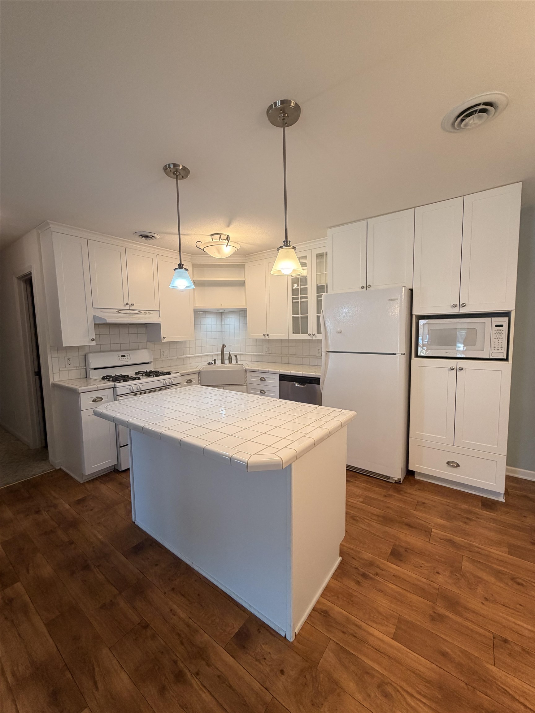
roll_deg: +1.2
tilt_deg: -4.4
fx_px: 288
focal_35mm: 14
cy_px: 356
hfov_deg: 85.7
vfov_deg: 102.1
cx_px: 268
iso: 160
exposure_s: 1/120
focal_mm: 2.22
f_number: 2.2
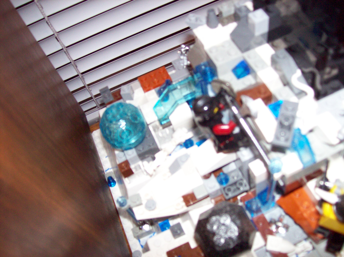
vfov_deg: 39.6
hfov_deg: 51.4
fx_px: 358
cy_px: 128
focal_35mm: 36
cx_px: 172
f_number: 2.7
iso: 140
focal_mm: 6
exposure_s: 1/64
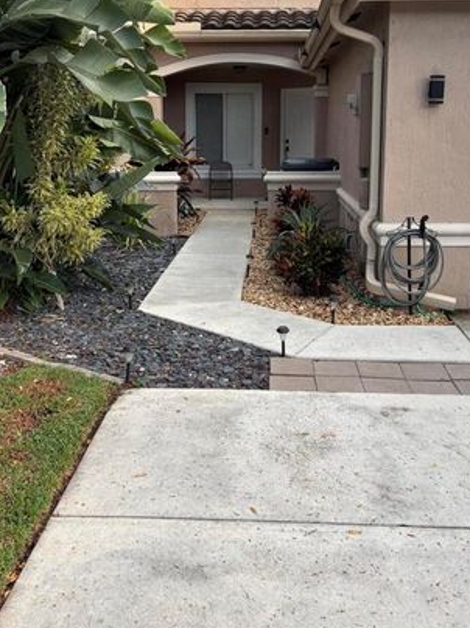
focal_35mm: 43
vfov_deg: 43.7
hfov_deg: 33.6
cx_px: 246
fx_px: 779
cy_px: 259
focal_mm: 5.96
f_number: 1.6
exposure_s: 1/384
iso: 50
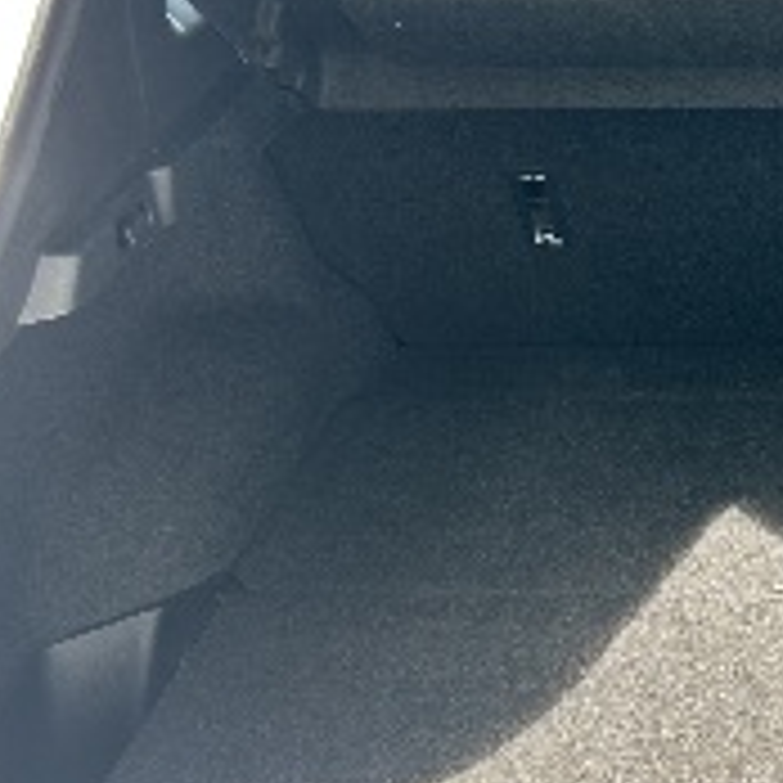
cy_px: 382
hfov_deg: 28.9
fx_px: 1408
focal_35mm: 55
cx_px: 806
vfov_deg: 31.1
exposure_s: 1/121
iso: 50
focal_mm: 5.7
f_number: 1.5
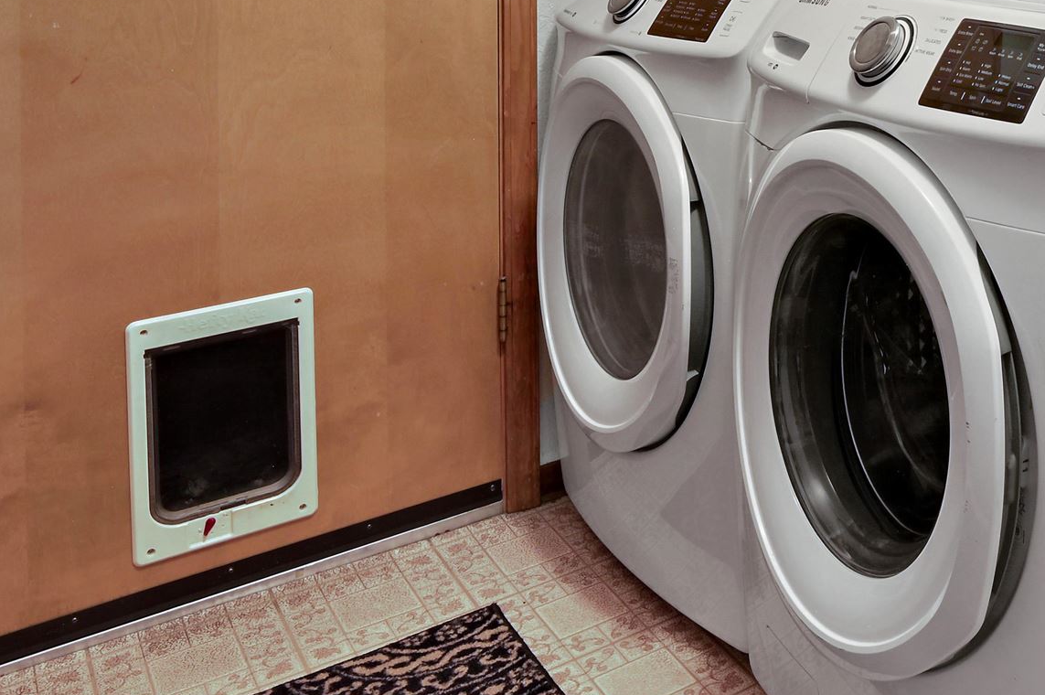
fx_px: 1247
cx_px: 1155
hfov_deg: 37.8
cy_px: -148
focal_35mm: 43
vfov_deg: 27.3
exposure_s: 3
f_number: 8
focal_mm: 16
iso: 400
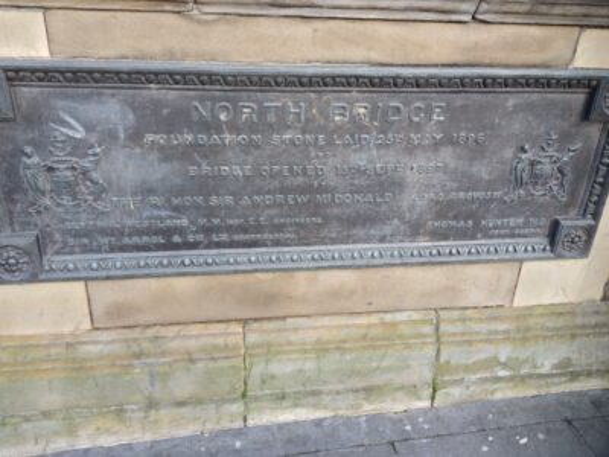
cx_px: 304
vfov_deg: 40.7
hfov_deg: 52.6
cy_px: 228
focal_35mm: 35
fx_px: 616
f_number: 2.4
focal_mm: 4.28
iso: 80
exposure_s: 1/120
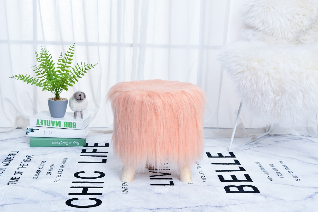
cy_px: 106
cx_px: 159
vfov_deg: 19.7
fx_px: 610
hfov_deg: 29.2
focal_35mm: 69
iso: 200
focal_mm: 46
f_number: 6.3
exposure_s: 1/125
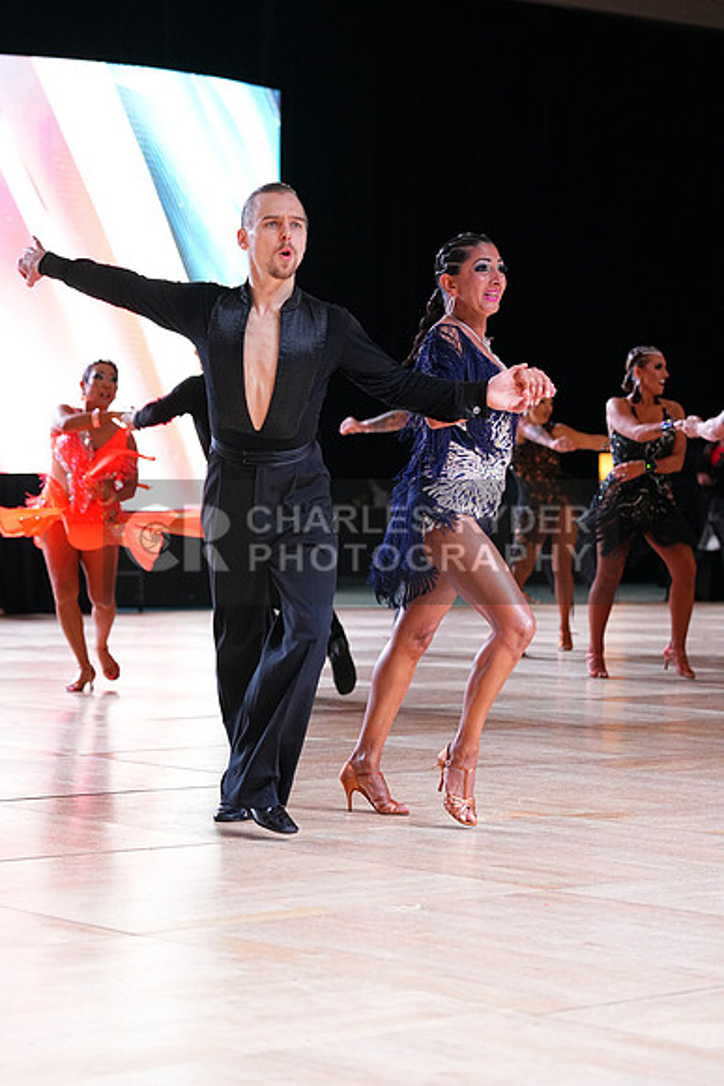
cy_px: 543
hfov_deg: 14.6
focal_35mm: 94
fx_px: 2834
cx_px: 362
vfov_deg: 21.7
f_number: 4
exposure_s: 1/400
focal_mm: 94
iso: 2500
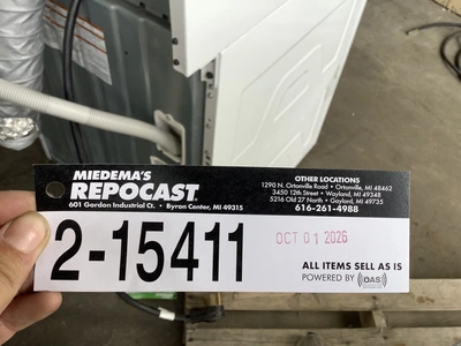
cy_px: 173
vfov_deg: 45.4
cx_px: 230
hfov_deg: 58.4
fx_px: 413
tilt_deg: -51.1
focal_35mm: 31
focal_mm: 3.3
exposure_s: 1/125
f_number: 2.4
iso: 25
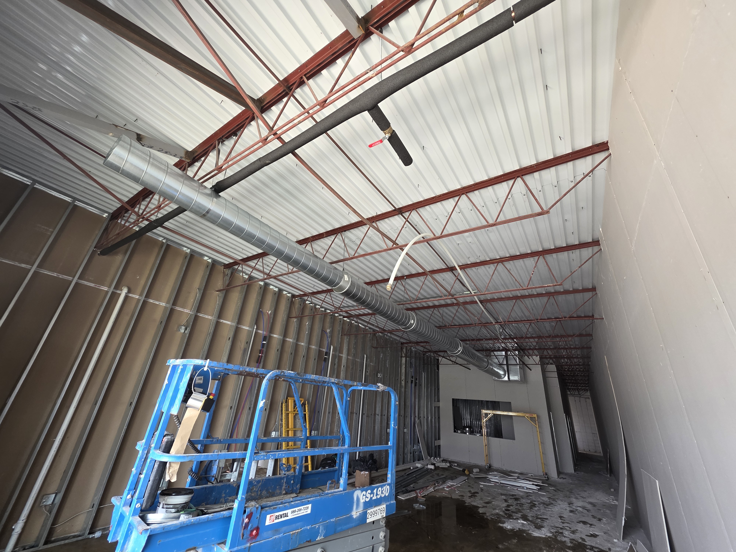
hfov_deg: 106.2
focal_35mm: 13
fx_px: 276
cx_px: 368
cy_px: 276
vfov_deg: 89.9
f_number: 1.9
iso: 160
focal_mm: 2.2
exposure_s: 1/120
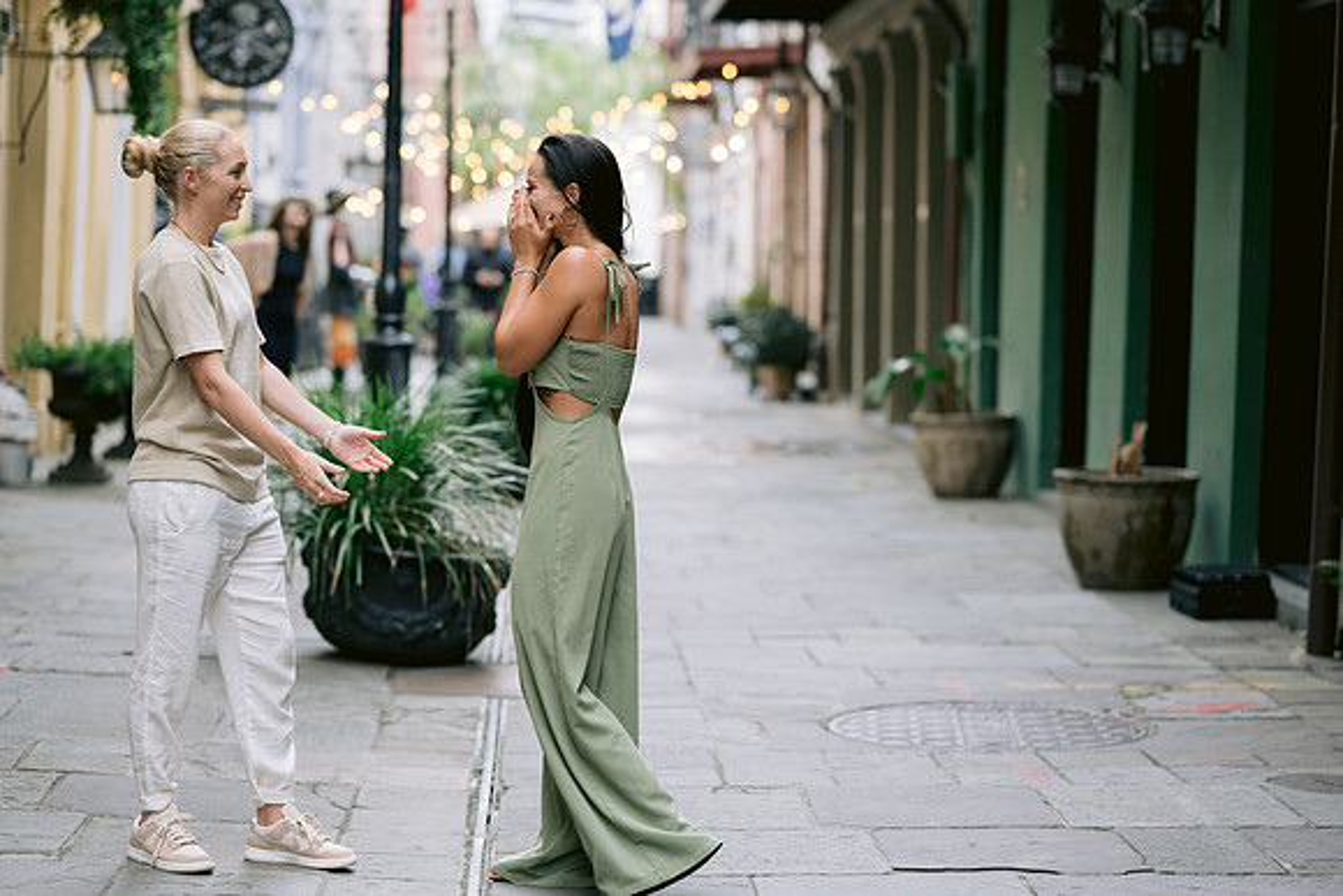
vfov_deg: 16.1
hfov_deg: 23.9
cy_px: 448
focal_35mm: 85
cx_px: 672
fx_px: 3172
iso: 640
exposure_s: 1/320
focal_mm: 85
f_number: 2.2
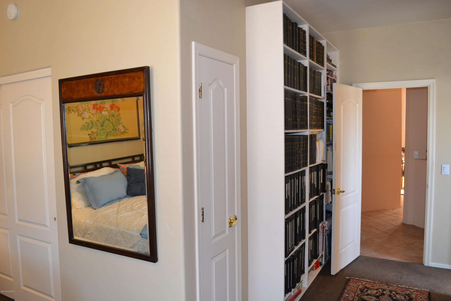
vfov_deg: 47.9
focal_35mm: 27
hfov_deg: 67.4
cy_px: 150
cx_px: 226
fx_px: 338
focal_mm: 18
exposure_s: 1/60
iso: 1000
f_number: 3.5
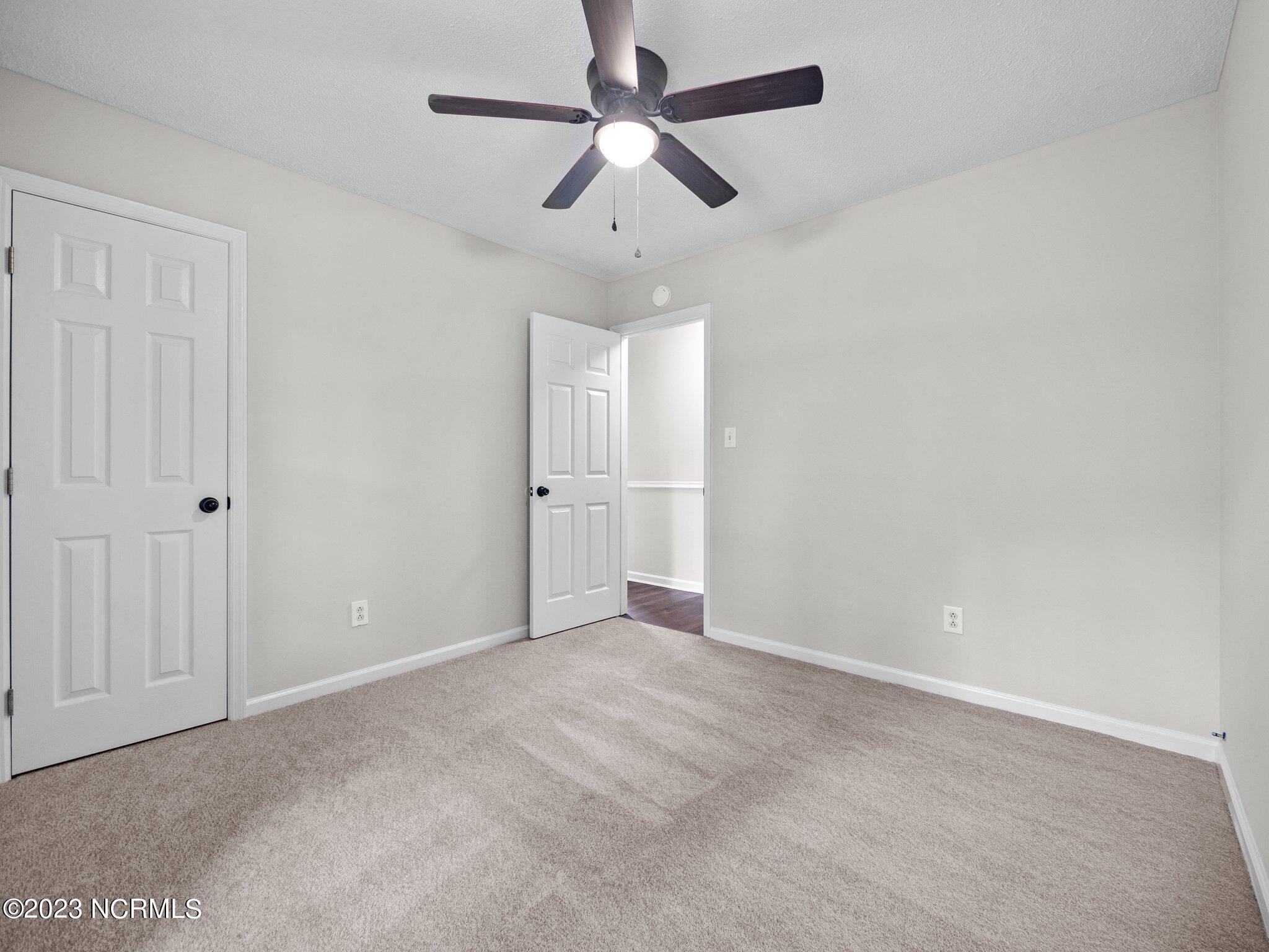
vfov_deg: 85.7
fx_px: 513
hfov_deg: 102.1
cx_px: 634
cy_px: 476
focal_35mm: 14
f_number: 4
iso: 400
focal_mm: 7
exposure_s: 1/5
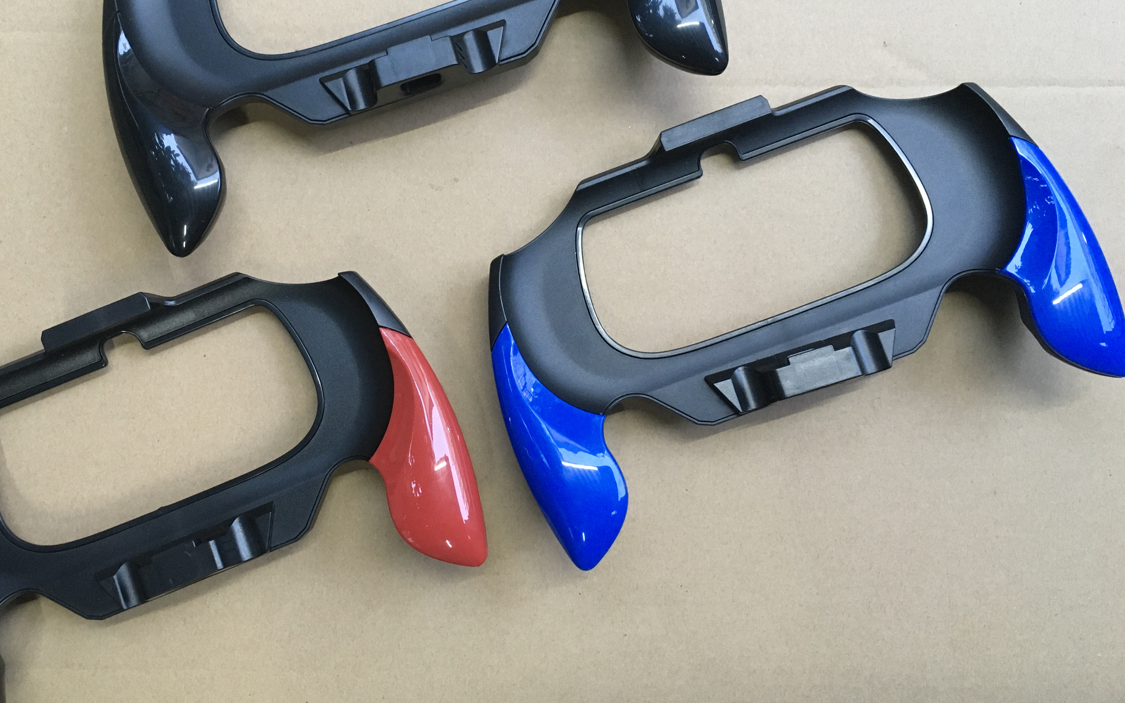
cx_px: 490
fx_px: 1104
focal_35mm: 36
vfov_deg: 35.2
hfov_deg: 53.8
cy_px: 281
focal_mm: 4.15
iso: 160
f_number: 2.2
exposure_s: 1/33
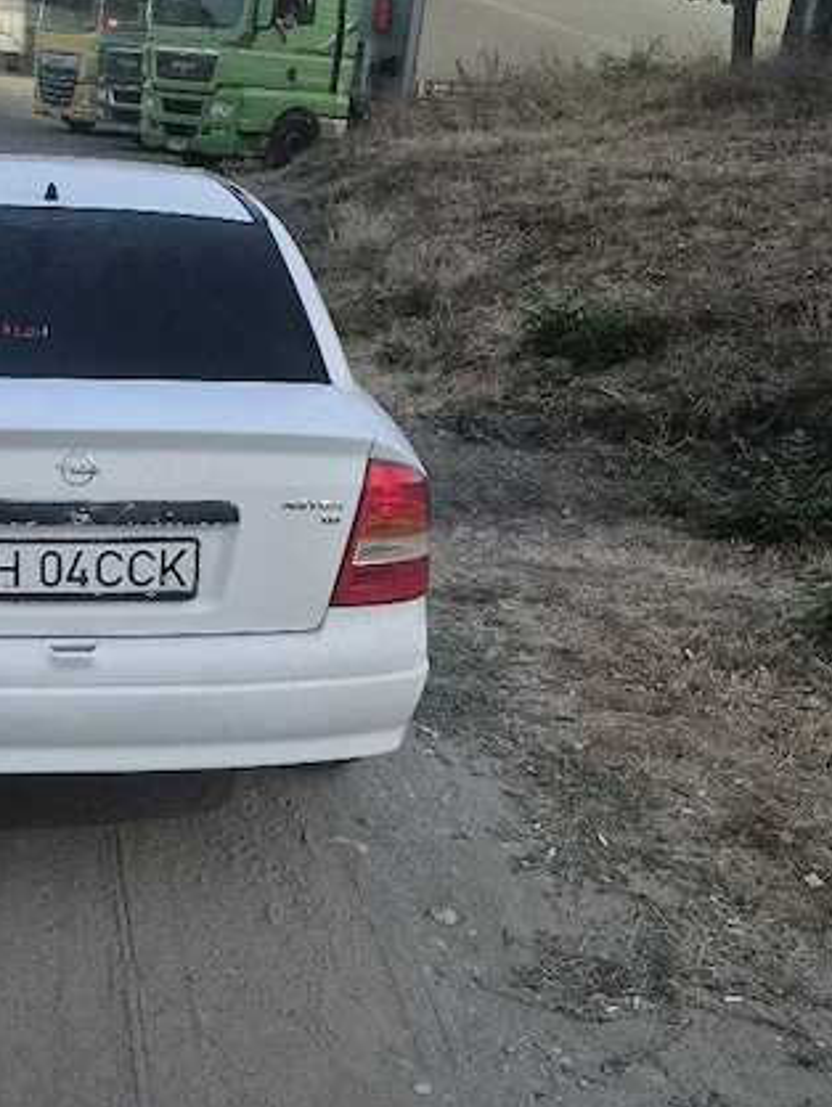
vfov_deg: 42.8
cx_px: 148
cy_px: 628
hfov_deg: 31.9
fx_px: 1409
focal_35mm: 44
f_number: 1.8
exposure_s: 1/100
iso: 1600
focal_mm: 5.4
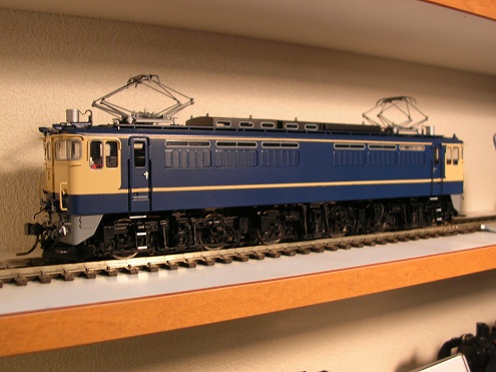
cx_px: 248
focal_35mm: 40
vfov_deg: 35.9
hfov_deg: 46.8
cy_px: 186
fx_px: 573
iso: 50
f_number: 3
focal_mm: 6.6
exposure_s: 1/29.1
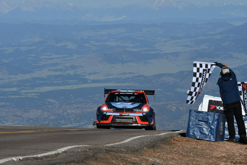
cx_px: 124
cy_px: 82
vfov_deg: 5.9
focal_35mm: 232
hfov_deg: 8.9
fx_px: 1595
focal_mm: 155
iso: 400
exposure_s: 1/500
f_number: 14
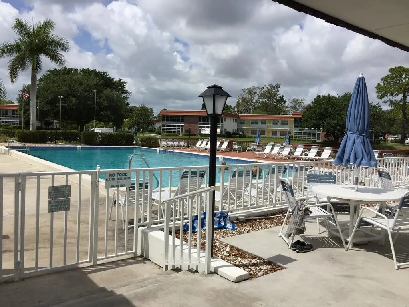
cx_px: 204
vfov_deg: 48.2
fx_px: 343
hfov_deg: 61.7
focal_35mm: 29
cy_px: 154
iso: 32
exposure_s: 1/3968
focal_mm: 4.15
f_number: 2.2
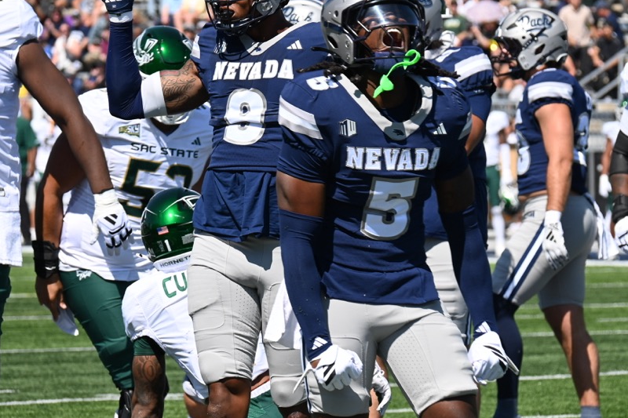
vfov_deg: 4.2
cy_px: 205
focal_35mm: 324
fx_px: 5647
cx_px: 414
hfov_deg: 6.4
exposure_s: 1/500
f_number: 6.3
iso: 100
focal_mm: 135
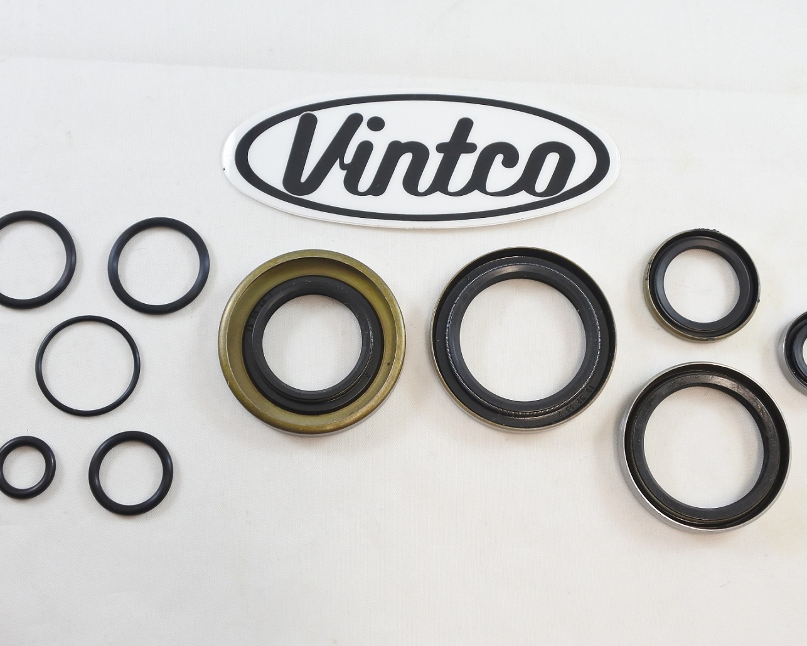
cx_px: 434
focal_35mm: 44
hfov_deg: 42.0
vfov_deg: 34.2
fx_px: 1051
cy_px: 323
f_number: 4
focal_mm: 14.3
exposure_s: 1/125
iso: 450
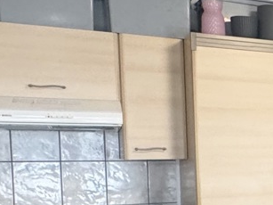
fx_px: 575
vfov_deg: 19.7
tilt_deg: -3.2
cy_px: 189
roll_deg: +0.2
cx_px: 488
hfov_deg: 19.8
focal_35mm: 73
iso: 250
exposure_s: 1/100
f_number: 2.2
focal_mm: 2.22
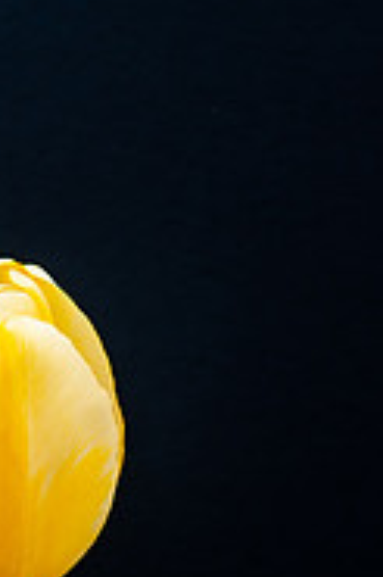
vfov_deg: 9.9
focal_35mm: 205
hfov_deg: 6.6
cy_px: 652
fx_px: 3277
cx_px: -150
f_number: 9
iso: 400
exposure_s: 1/200
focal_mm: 56
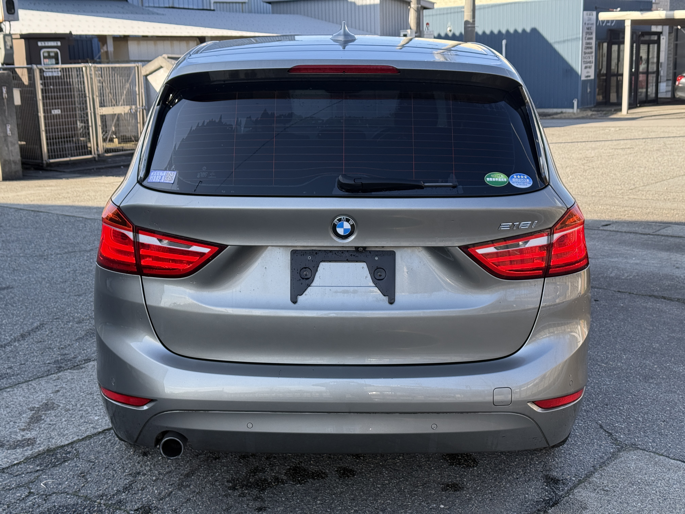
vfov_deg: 30.3
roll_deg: +1.8
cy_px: 257
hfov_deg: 39.7
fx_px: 950
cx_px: 342
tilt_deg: -10.8
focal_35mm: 48
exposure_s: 1/769
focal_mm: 6.76
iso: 64
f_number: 1.78
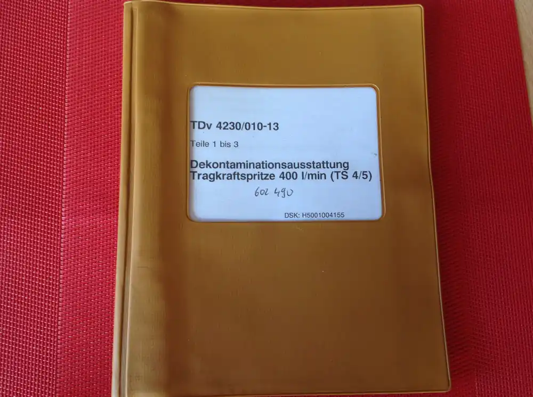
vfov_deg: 40.6
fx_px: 538
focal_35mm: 35
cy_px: 198
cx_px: 266
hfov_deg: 52.7
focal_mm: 4.28
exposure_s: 1/15
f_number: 2.4
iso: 64
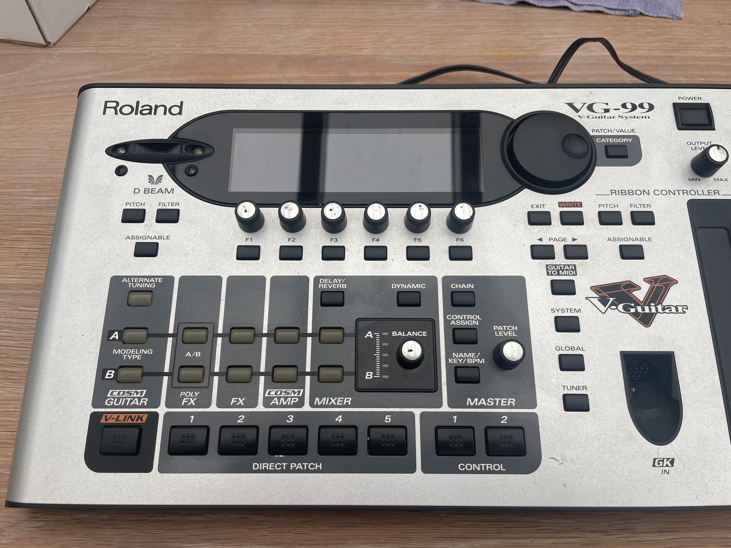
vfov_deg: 53.1
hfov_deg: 67.3
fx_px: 549
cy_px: 274
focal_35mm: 26
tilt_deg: -53.9
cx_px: 366
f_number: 1.6
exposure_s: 1/231
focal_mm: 4.2
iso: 32
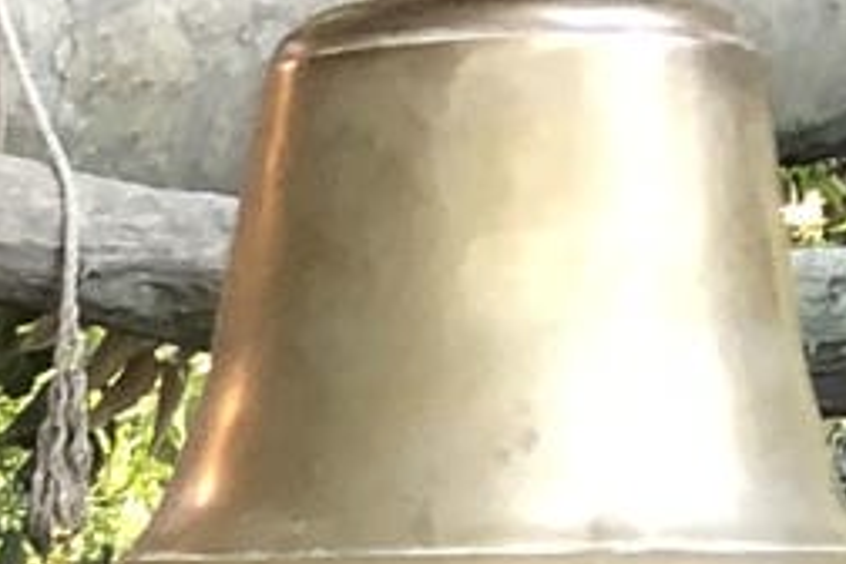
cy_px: 1769
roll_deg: +1.7
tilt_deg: -13.6
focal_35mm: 185
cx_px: -463
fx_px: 4347
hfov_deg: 10.7
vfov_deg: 6.6
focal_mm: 3.99
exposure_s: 1/11
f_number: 1.8
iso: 100
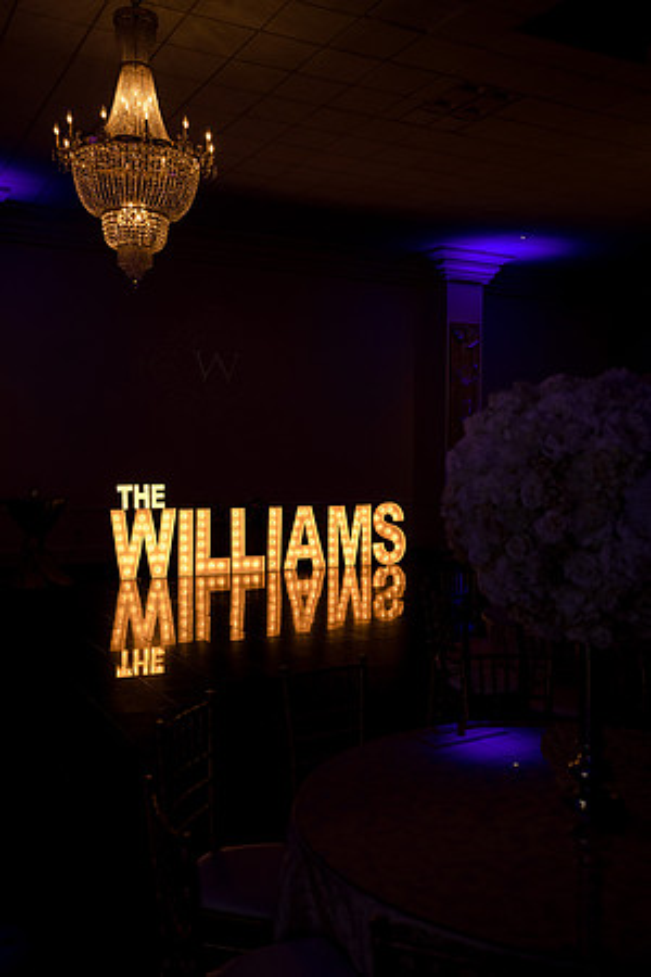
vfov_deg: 54.4
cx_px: 326
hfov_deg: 37.9
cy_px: 488
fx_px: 949
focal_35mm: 35
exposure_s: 1/500
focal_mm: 35
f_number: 3.2
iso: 640
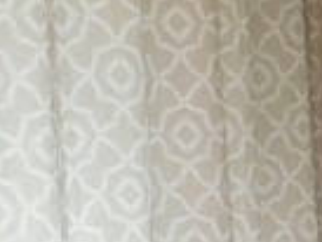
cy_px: 336
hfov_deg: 10.5
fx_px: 1601
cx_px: 656
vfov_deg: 8.5
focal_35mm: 172
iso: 125
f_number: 3
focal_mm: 4
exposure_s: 1/60
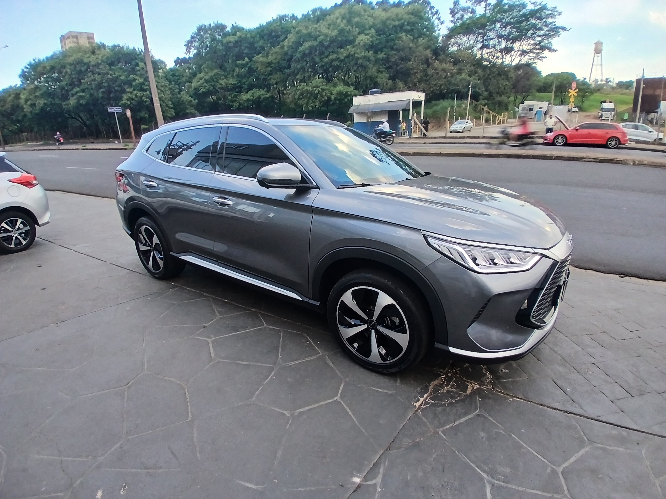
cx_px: 333
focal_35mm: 17
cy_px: 250
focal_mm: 1.4
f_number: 2.2
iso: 50
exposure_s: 1/120
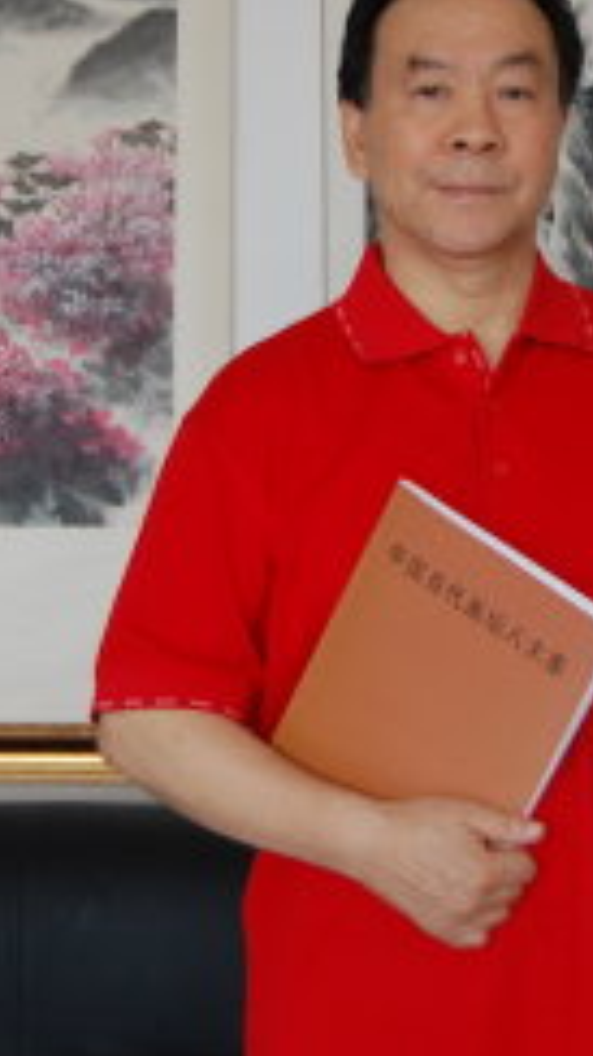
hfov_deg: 11.3
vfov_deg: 20.0
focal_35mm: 107
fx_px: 2995
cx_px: 420
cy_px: 491
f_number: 4.5
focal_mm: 34
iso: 400
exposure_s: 1/60
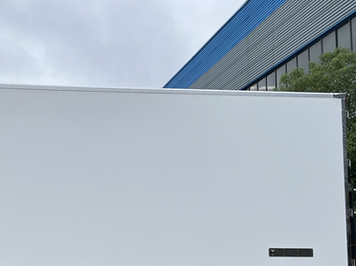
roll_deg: -0.2
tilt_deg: +5.8
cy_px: 204
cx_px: 57
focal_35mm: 52
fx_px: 535
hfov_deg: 35.3
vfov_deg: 27.6
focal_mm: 5.1
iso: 50
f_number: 1.6
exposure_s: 1/1992
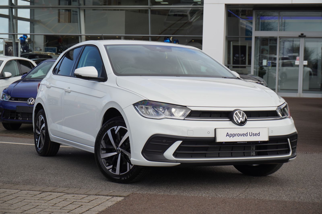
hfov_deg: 29.3
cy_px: 107
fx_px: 617
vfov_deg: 19.7
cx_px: 161
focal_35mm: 69
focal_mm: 46
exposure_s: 1/200
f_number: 5.6
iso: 100
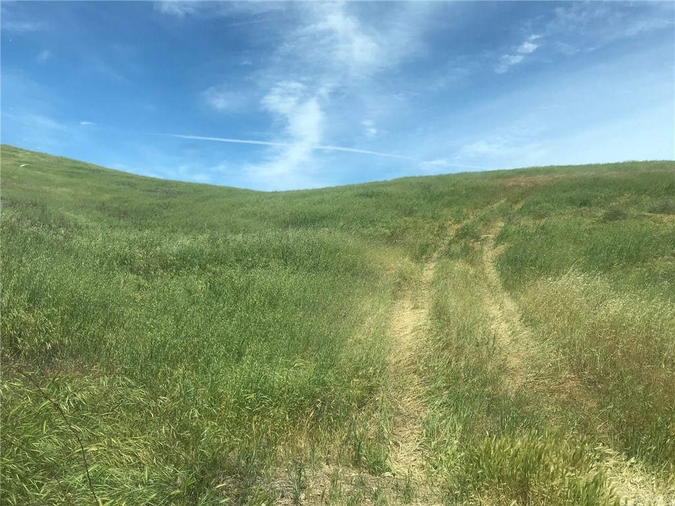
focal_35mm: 28
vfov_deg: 49.7
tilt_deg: +3.0
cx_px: 338
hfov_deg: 63.4
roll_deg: -0.1
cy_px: 253
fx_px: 546
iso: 20
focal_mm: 3.99
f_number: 1.8
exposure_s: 1/2519
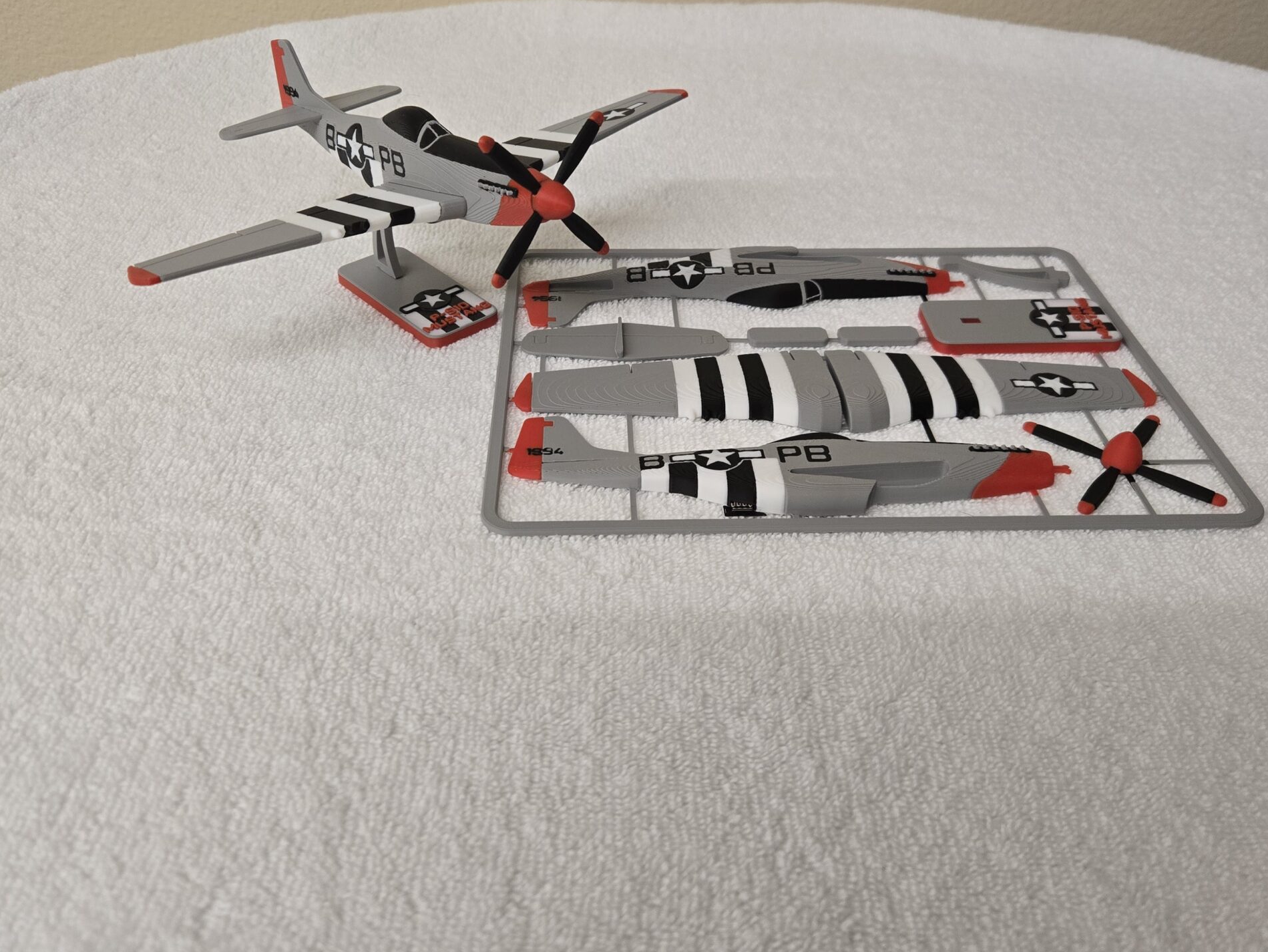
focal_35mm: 31
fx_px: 1136
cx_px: 640
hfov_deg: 58.3
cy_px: 402
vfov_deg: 45.3
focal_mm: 5.4
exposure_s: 1/180
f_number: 1.8
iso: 200
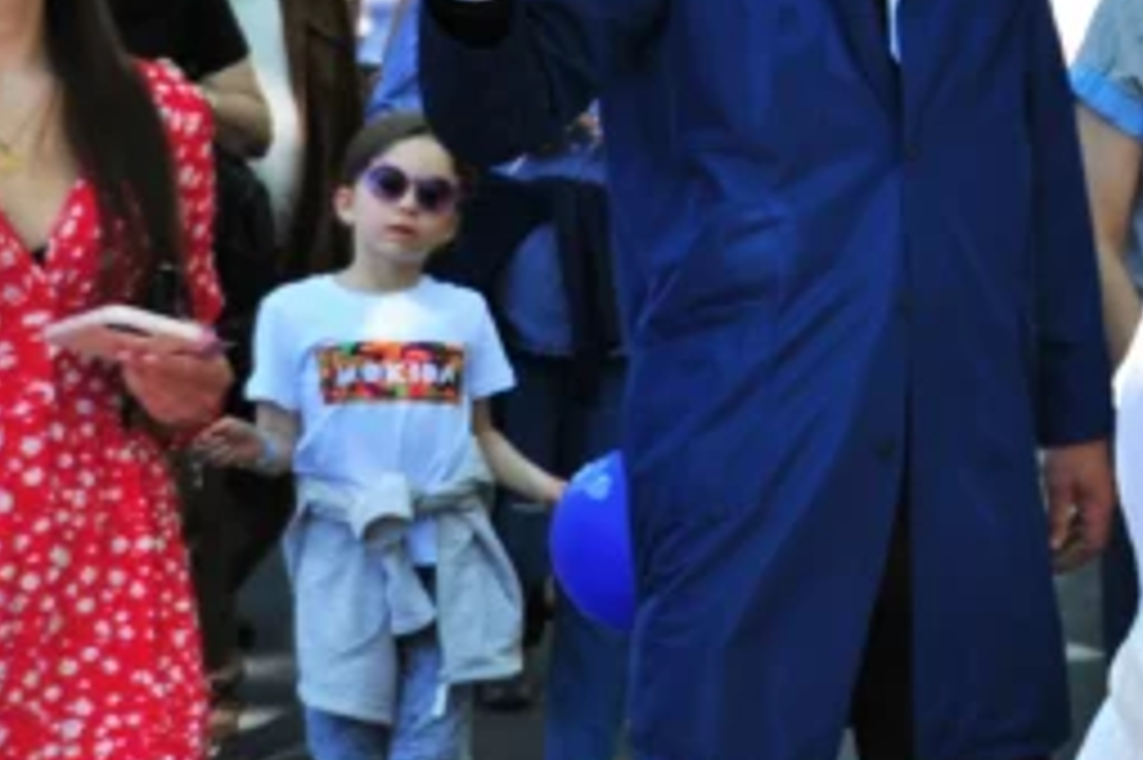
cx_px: 1696
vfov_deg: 11.8
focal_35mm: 115
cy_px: 142
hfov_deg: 16.3
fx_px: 3649
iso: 250
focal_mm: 38
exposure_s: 1/400
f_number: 4
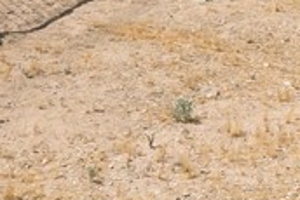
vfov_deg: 8.3
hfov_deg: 11.8
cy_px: -179
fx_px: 1318
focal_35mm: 158
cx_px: 563
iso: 320
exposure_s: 1/1000
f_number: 11
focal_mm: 17
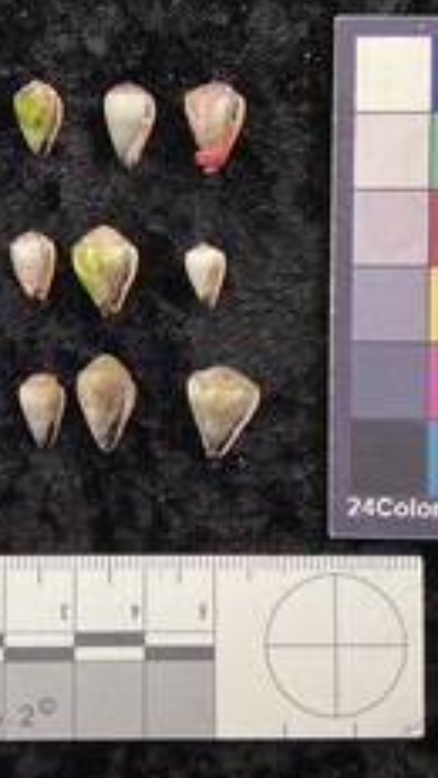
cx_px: 138
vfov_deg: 42.8
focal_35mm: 48
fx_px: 991
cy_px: 352
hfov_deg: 24.8
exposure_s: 1/50
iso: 64
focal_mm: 3
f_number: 1.8
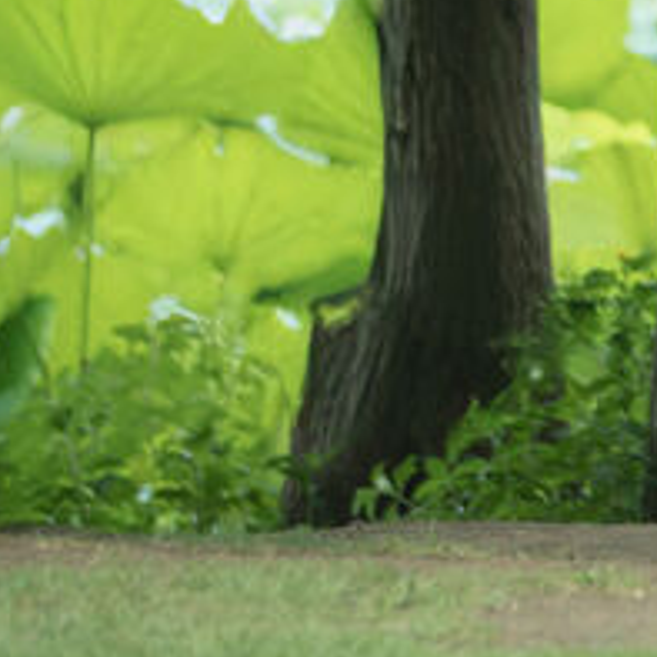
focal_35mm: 622
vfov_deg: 2.8
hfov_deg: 2.8
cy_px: -587
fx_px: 13356
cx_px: 1291
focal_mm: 120
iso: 100
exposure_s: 1/125
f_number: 2.8
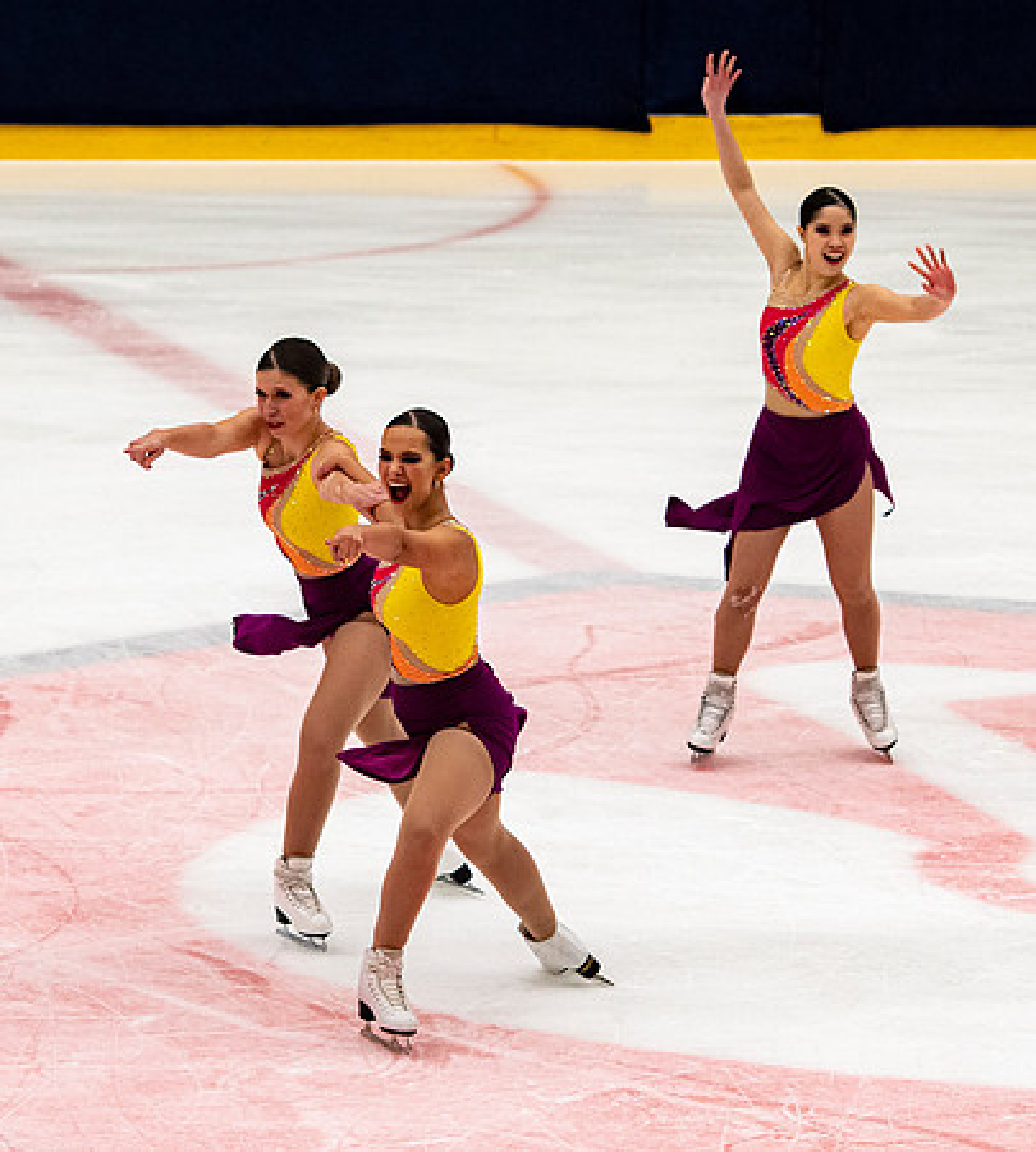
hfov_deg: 5.8
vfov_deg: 6.5
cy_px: 627
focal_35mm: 285
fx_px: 10193
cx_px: 277
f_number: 4
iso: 720
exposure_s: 1/500
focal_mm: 112
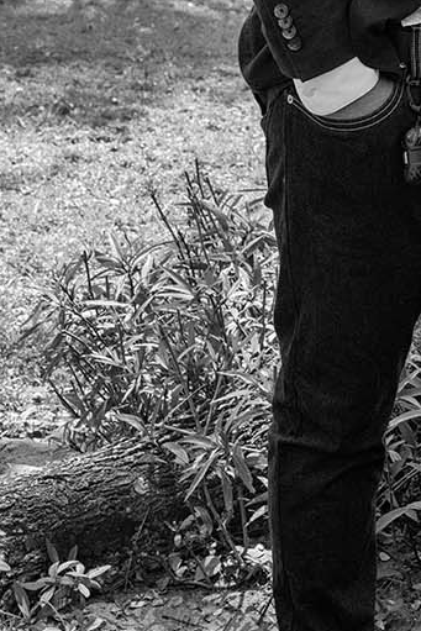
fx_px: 2174
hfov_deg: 10.8
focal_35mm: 124
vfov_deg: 16.2
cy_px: 17
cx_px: 579
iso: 800
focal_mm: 44
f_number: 8
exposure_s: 1/640
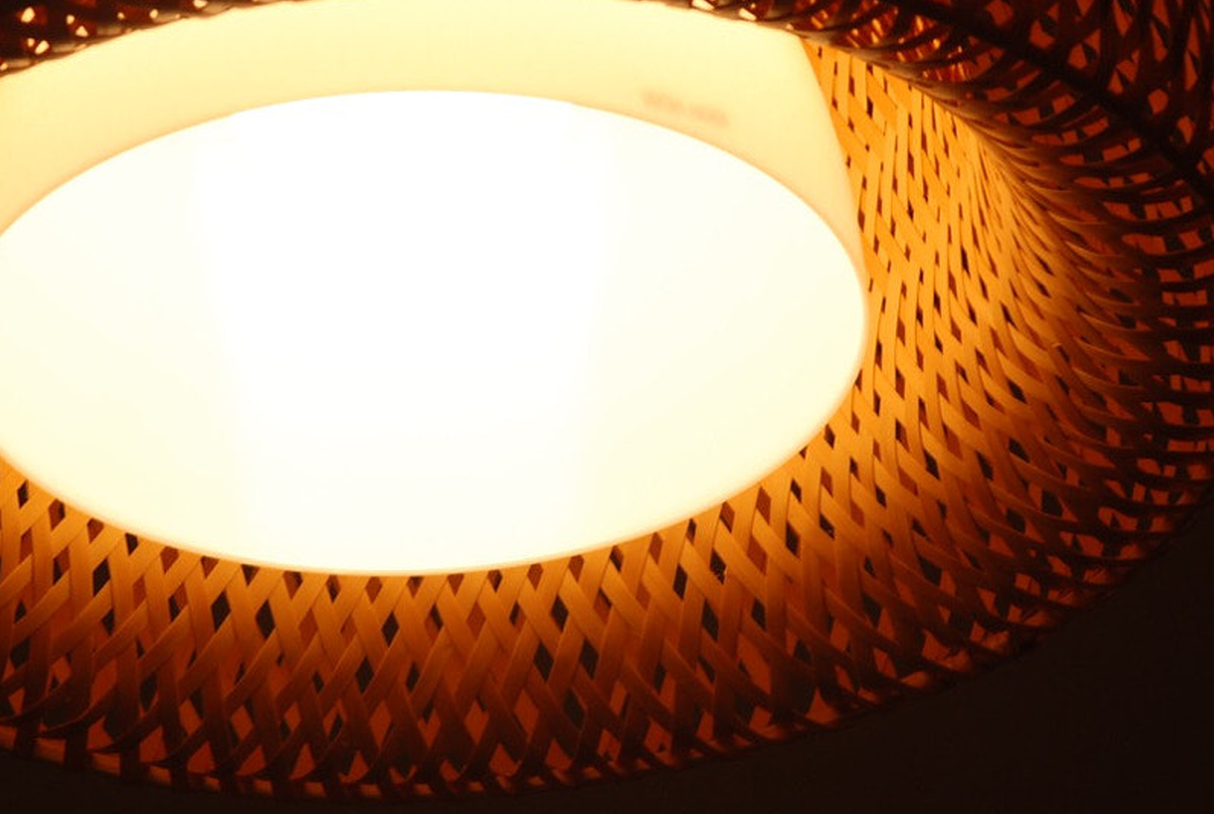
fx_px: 9152
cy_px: 281
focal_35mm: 271
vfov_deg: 5.1
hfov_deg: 7.6
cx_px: 451
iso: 100
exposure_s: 1/25
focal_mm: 90
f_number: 5.6
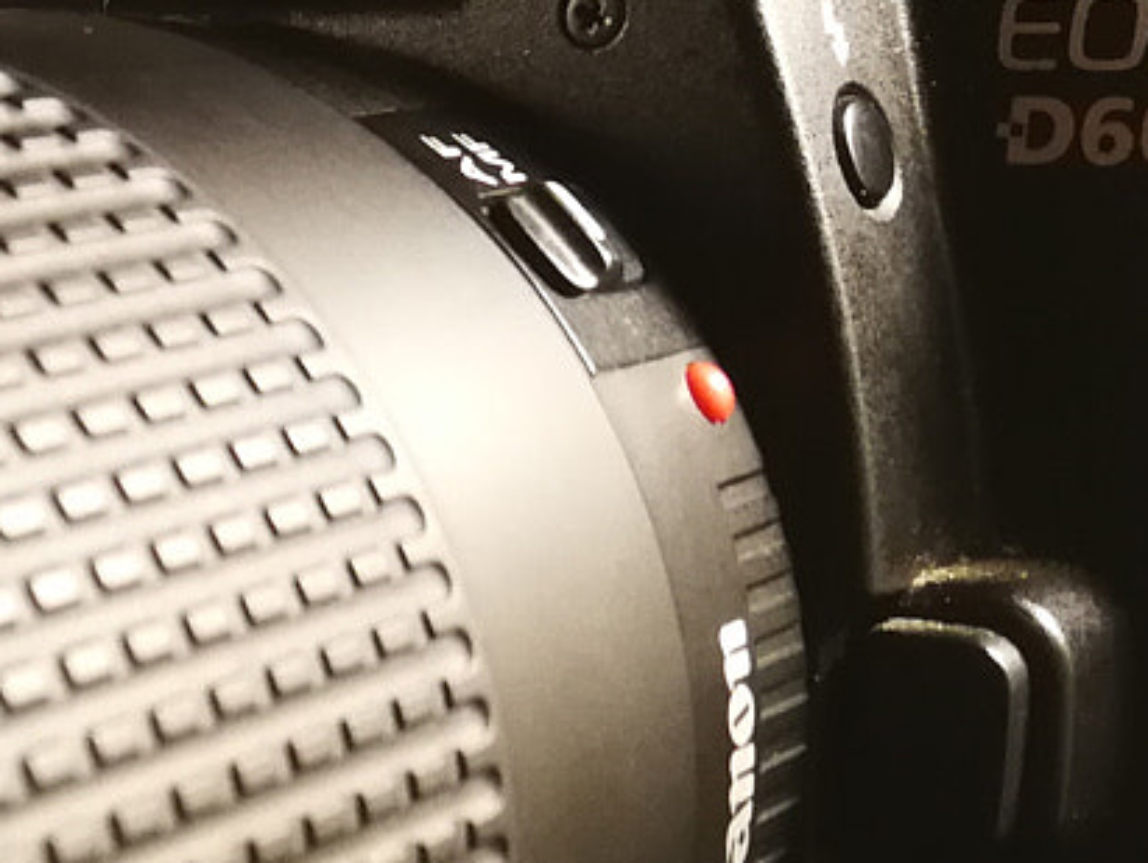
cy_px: 1039
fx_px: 3485
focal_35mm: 105
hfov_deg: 17.1
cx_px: -517
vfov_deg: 13.7
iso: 320
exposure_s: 1/25
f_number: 11
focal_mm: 3.95
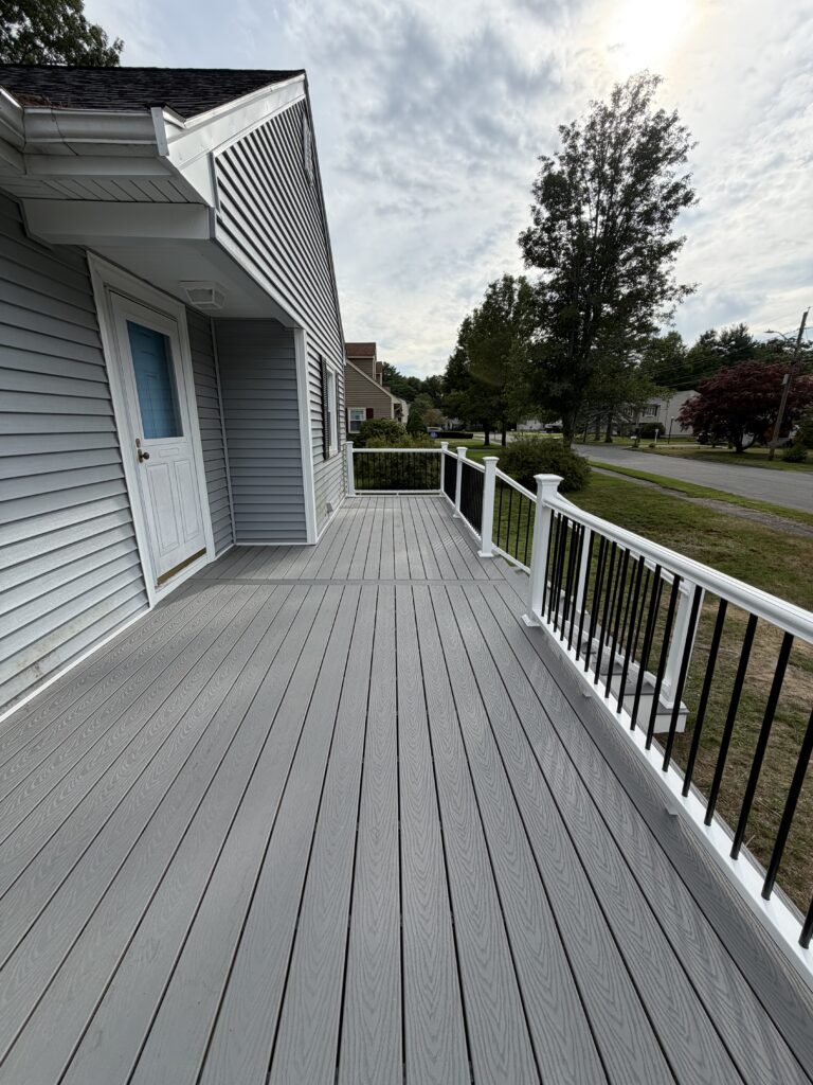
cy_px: 542
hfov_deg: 85.7
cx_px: 406
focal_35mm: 14
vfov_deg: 102.1
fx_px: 438
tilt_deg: -12.4
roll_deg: +2.0
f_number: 2.2
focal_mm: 2.22
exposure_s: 1/1017
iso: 25
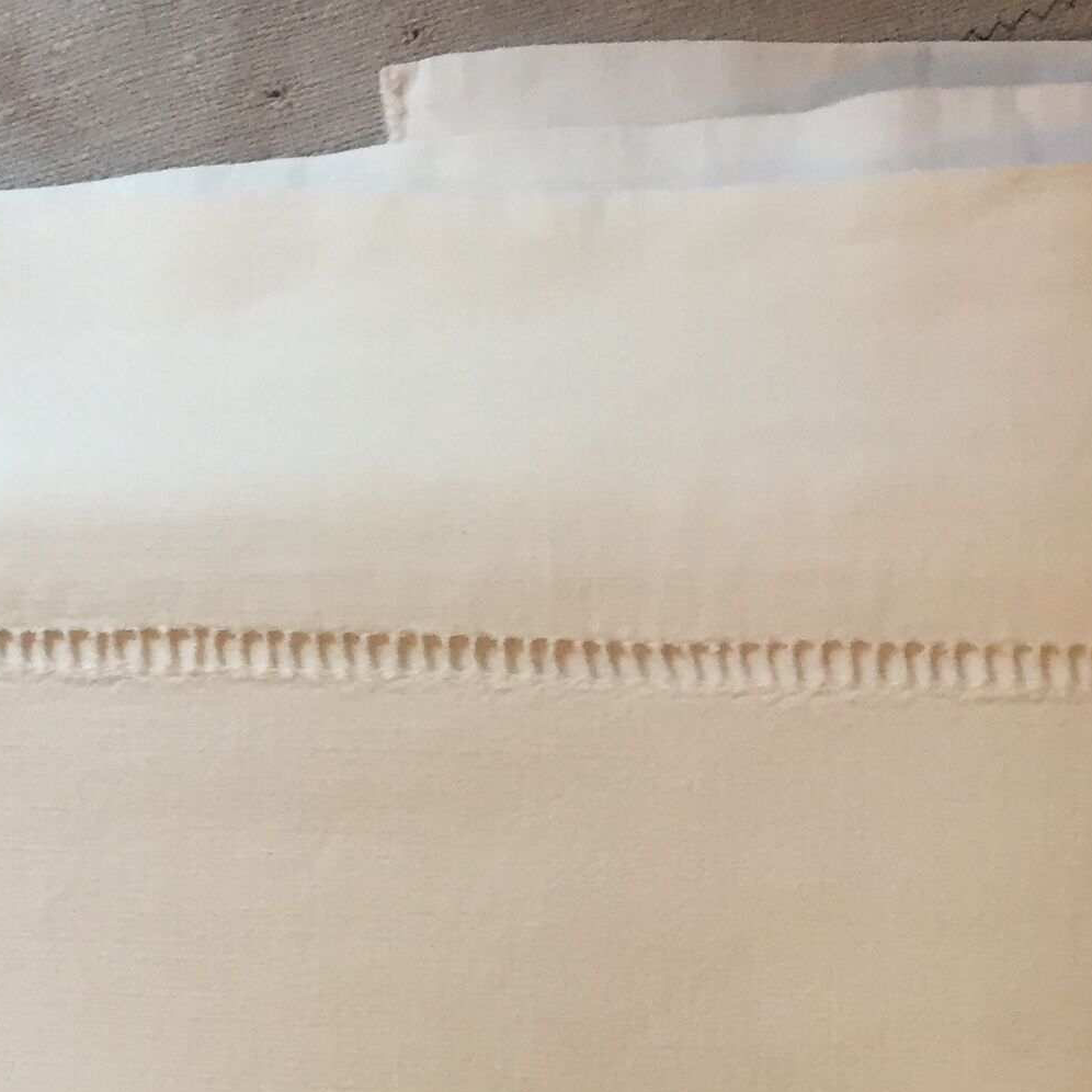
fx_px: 2998
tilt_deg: -75.0
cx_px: 337
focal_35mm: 84
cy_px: 1289
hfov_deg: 20.5
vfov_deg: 19.5
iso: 100
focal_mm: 4.15
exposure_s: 1/33
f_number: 2.2
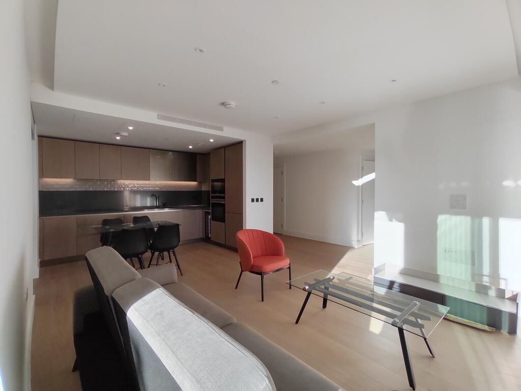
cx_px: 260
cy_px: 196
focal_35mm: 16
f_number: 2.2
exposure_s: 1/134
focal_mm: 1.68
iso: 100
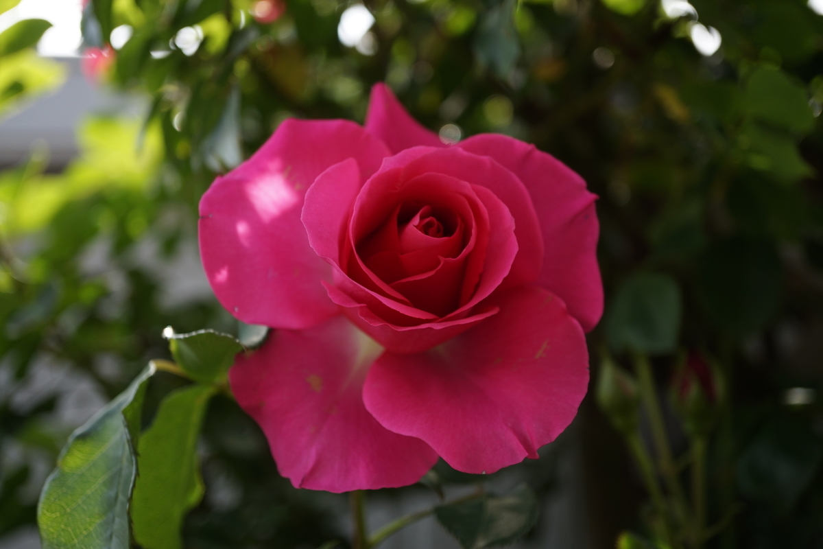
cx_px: 412
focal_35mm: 45
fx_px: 1029
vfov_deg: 29.9
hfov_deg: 43.6
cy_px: 274
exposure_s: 1/320
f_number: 3.5
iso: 100
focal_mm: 30
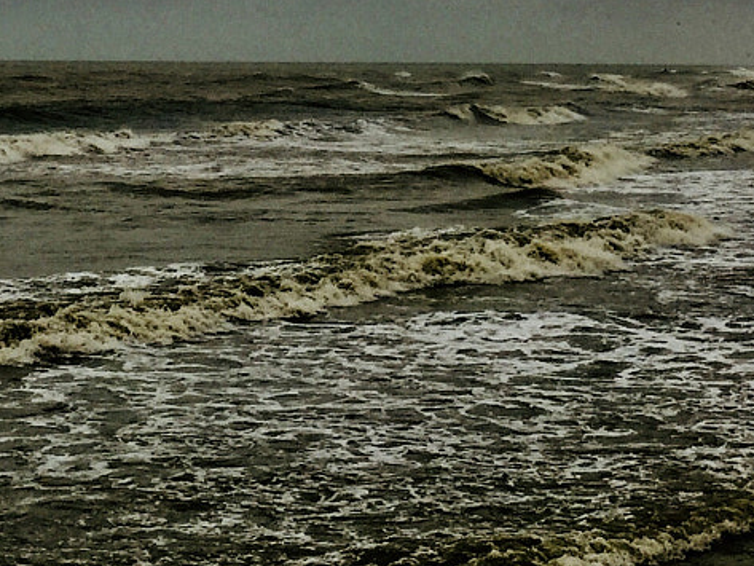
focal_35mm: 98
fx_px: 2135
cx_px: 357
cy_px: -78
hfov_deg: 20.0
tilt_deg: +4.1
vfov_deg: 14.7
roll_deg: -0.5
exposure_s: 1/211
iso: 32
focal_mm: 4.15
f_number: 2.2
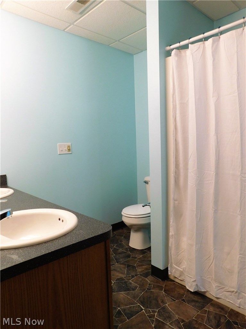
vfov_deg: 71.6
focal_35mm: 24
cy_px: 164
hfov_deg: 56.8
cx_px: 123
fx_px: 227
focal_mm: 4.1
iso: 140
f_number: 3
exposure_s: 1/30
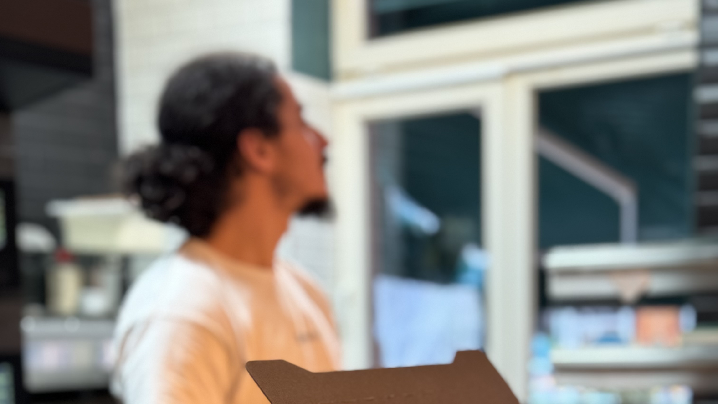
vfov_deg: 16.6
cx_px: 359
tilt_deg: -7.3
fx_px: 1333
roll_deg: +0.8
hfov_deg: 30.2
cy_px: 466
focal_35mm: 70
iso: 200
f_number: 1.78
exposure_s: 1/35
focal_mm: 6.86
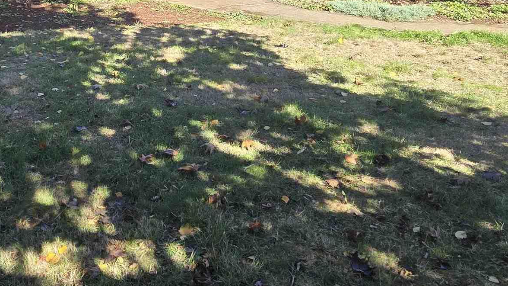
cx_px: 136
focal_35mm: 37
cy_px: -5
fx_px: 498
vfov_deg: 29.7
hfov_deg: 52.0
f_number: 2.2
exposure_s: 1/634
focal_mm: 2.2
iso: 50
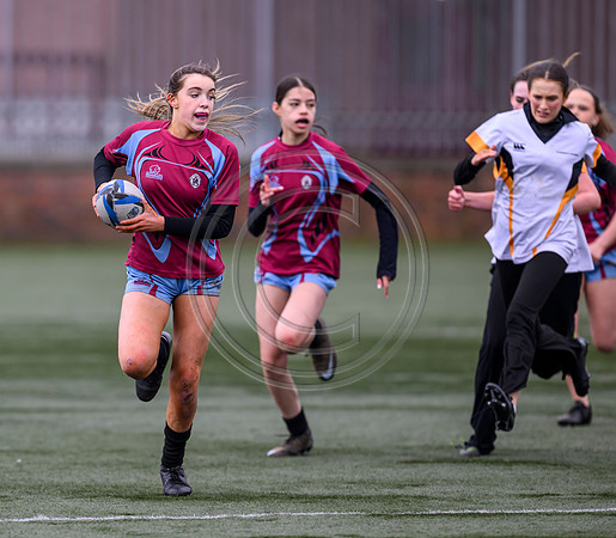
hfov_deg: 3.6
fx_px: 9705
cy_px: 281
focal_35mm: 513
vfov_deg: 3.2
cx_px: 179
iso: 500
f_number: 3.5
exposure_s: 1/1250
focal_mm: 400
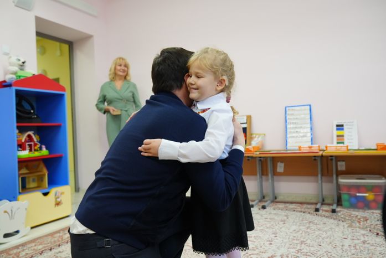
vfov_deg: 43.7
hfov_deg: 61.9
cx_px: 193
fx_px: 322
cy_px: 129
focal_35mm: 30
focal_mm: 30
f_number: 4
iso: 3200
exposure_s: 1/400
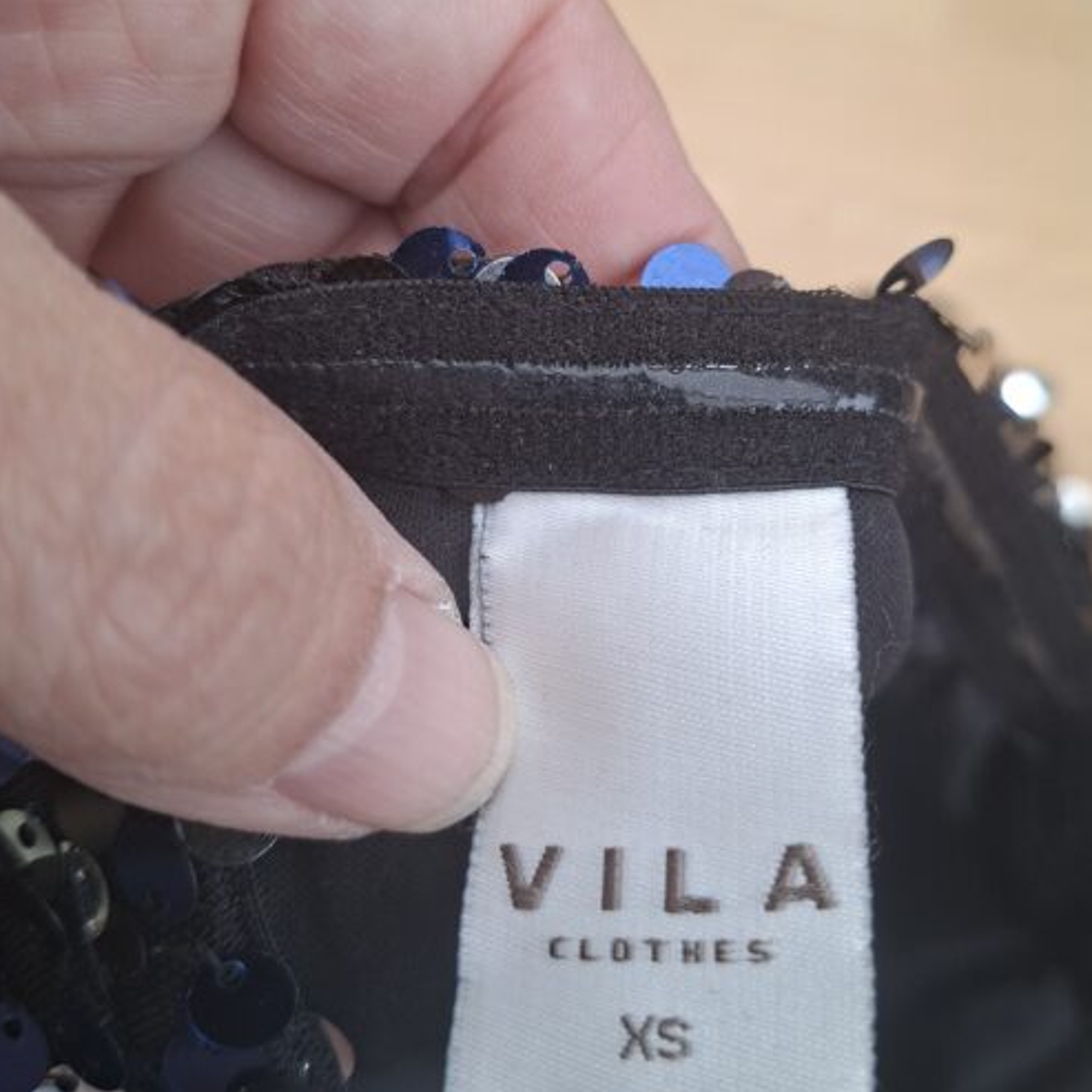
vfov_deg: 49.5
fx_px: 1178
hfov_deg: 49.5
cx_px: 640
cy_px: 456
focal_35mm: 33
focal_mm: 5.54
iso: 80
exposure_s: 1/100
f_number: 1.8
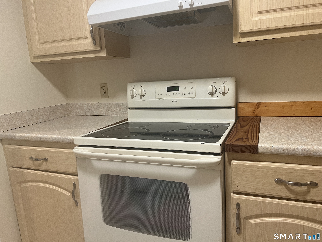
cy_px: 121
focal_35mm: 26
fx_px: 242
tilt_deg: -10.3
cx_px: 161
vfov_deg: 53.1
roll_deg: +3.6
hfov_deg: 67.3
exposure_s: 1/60
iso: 125
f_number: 1.5
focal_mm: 5.7
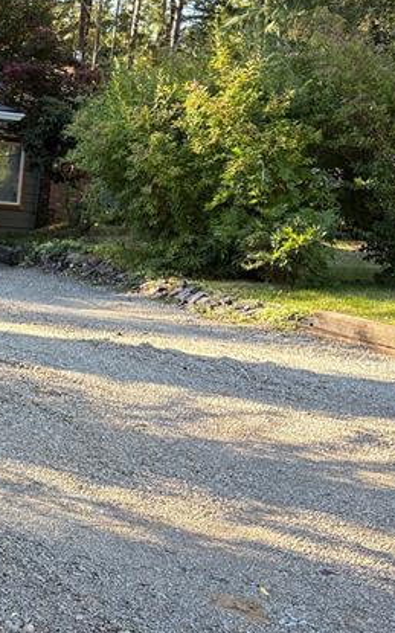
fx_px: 1172
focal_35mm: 68
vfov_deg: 30.1
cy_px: 252
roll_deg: -4.7
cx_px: -72
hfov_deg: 18.2
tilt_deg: -4.0
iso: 125
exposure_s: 1/224
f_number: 1.6
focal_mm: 5.96
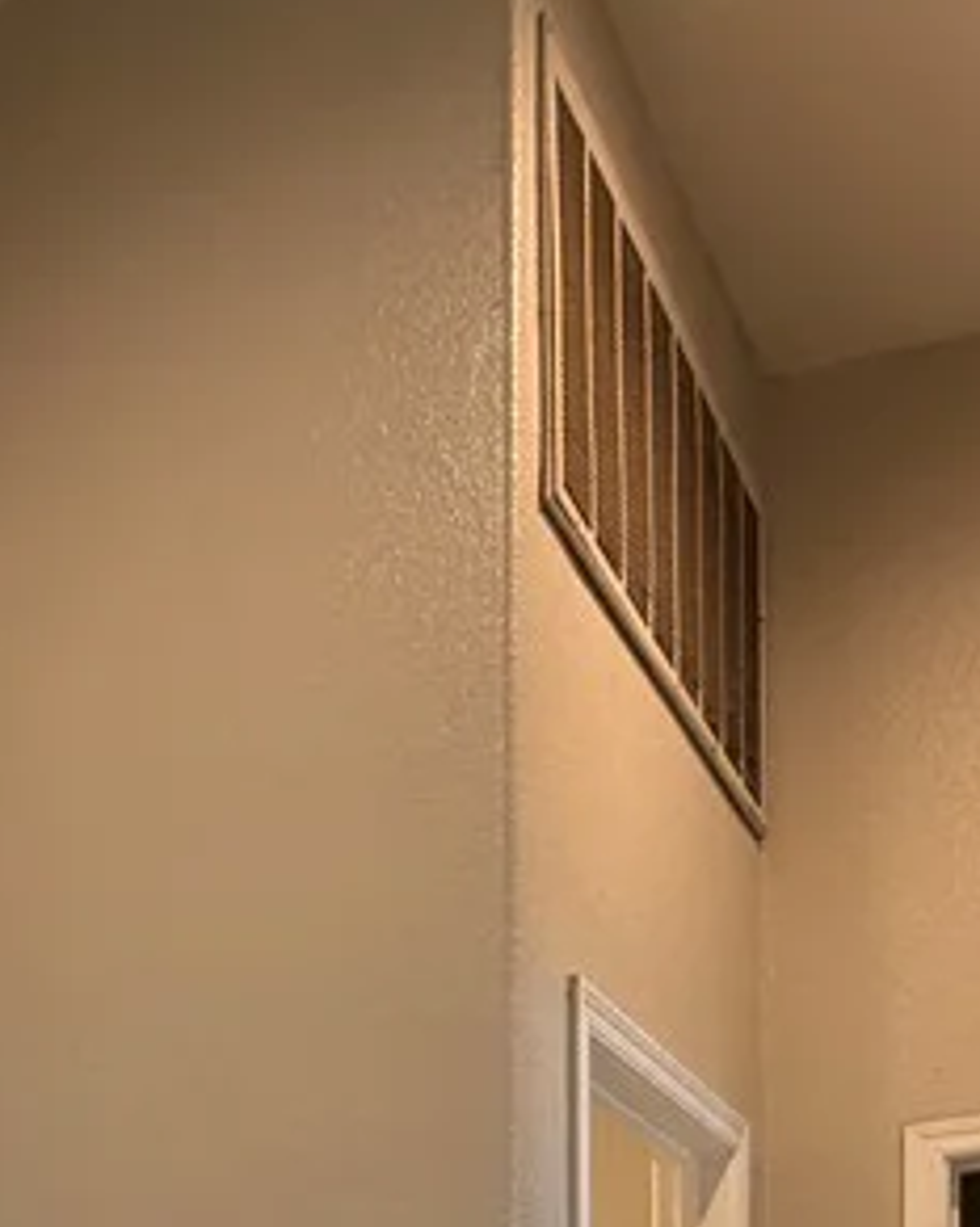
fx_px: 1743
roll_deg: +0.7
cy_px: 1563
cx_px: 105
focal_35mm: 48
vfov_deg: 31.0
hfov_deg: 30.1
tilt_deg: +0.4
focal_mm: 2.22
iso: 250
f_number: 2.2
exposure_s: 1/60
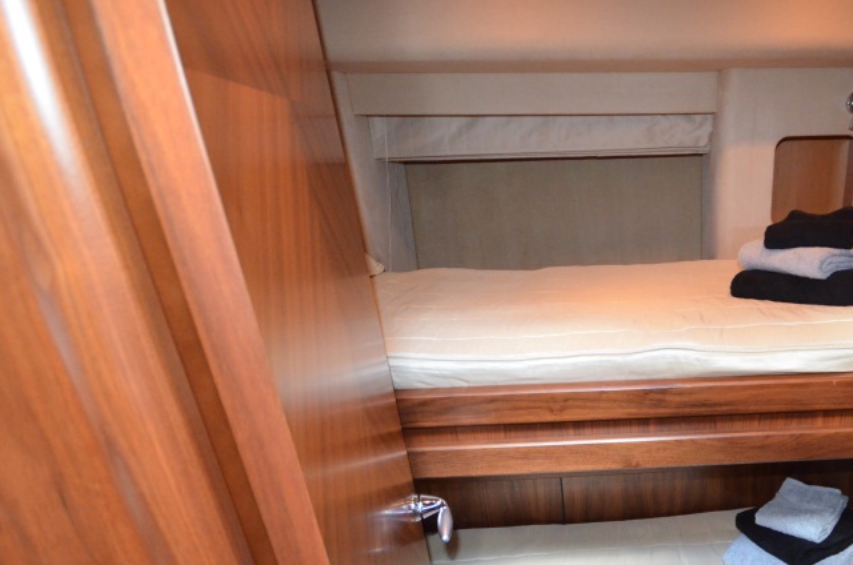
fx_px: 568
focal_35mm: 24
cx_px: 652
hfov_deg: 68.5
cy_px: 414
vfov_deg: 51.0
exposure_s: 1/60
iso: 3200
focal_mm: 10
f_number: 4
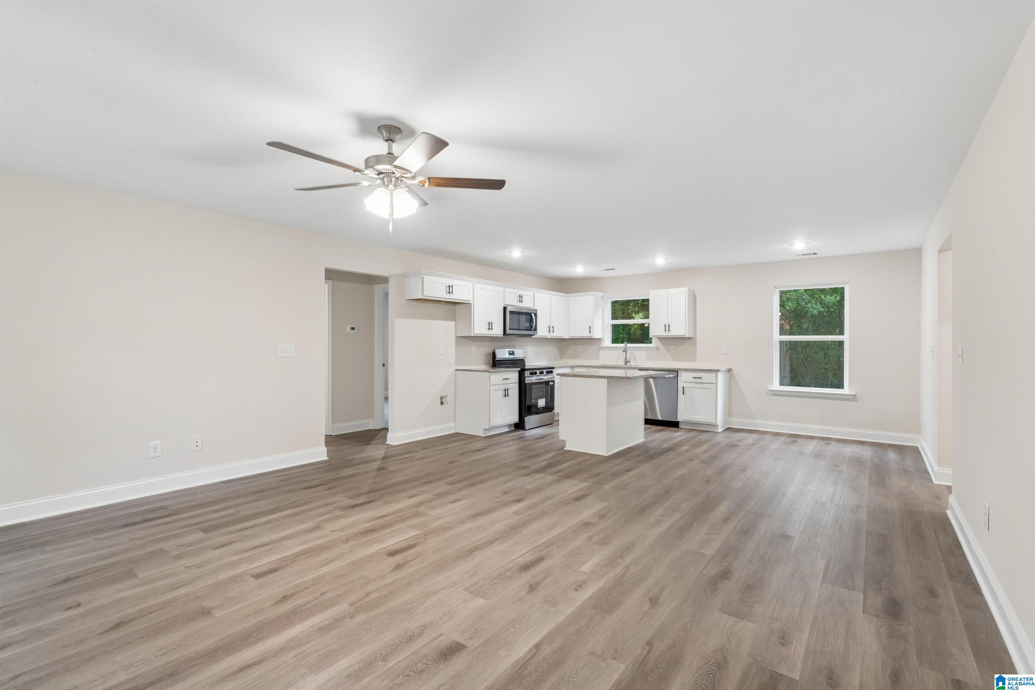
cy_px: 345
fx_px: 460
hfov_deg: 96.7
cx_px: 518
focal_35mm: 16
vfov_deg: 73.7
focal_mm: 16
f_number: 13
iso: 400
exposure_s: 1/2
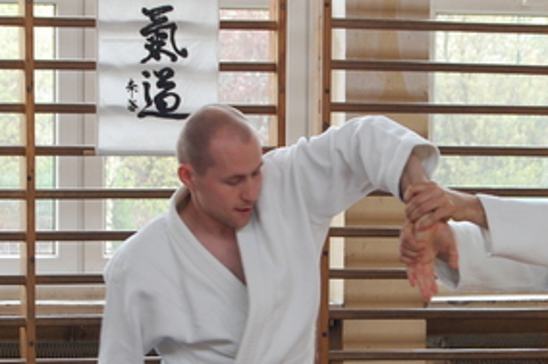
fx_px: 2464
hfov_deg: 12.7
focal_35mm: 162
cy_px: 327
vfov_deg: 8.4
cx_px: 299
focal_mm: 48
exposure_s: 1/60
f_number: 5.6
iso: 400
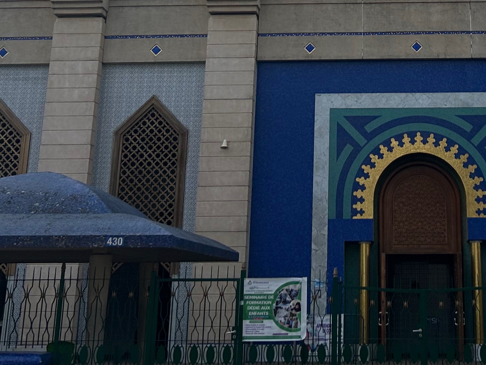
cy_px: -62
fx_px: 1011
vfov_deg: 19.4
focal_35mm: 72
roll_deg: +0.6
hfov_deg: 26.6
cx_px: 379
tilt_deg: +19.2
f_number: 1.5
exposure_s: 1/4831
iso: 50
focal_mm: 5.7
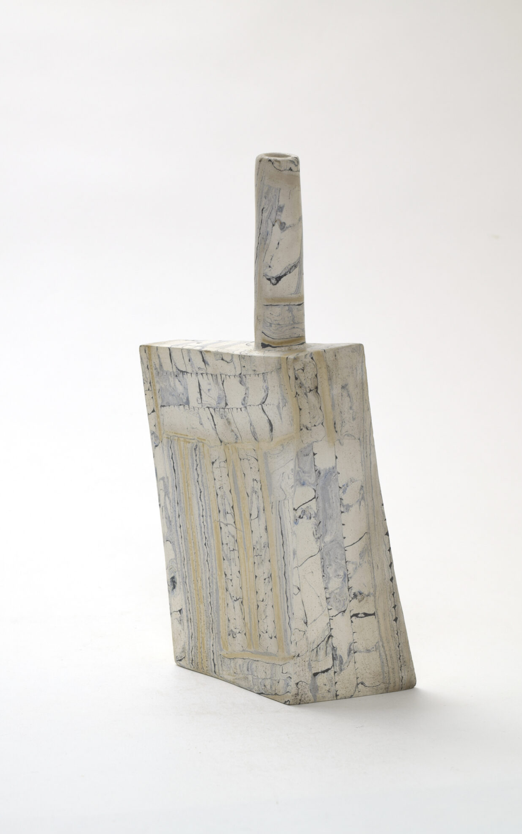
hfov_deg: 21.0
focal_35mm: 62
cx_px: 268
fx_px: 1411
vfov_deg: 33.0
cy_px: 419
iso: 100
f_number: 11
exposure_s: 1/20
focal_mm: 40
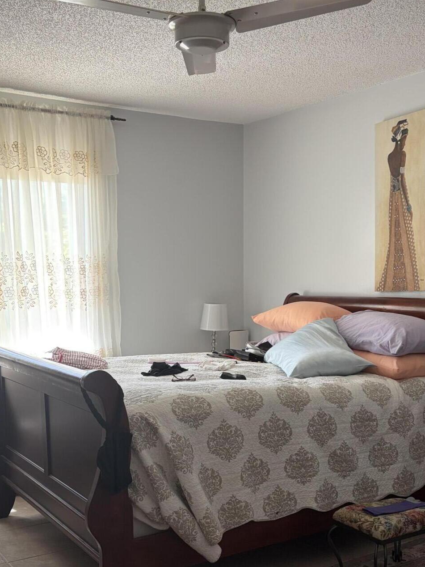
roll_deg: +0.8
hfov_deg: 35.1
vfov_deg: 44.6
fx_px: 671
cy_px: 408
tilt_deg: -9.9
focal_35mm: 41
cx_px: 219
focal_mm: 5.96
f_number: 1.6
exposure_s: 1/60
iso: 100
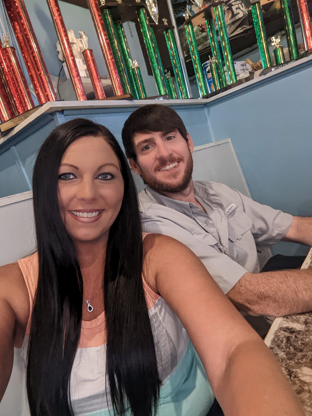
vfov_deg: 76.4
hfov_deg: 61.1
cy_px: 212
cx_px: 152
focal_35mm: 22
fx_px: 264
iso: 1160
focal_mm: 2.47
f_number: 2
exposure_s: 1/20
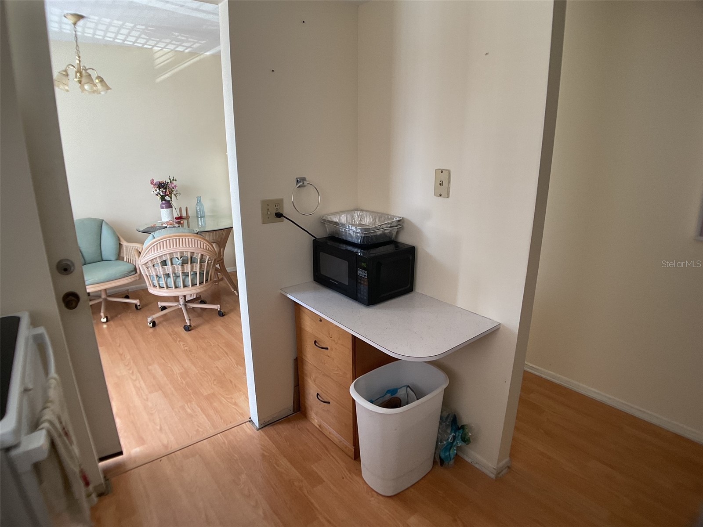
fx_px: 589
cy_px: 264
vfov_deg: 48.2
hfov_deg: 61.7
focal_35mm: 29
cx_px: 352
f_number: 1.8
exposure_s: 1/60
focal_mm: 3
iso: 64
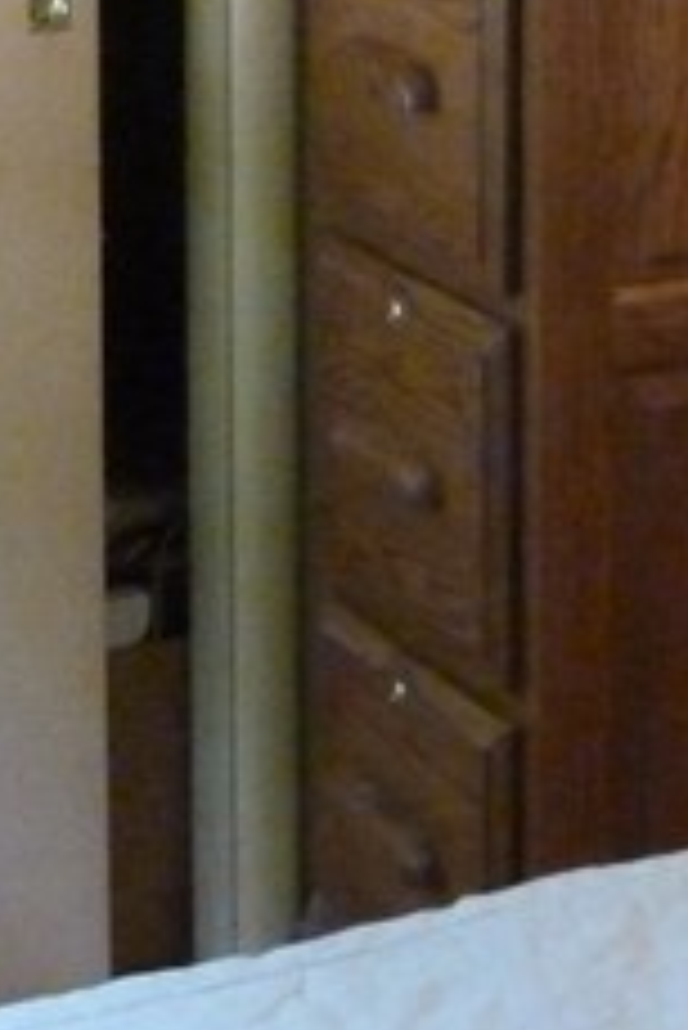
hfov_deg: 10.0
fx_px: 3721
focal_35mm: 130
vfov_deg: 15.4
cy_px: -49
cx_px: 1210
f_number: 3.3
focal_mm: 5
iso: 800
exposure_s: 1/30
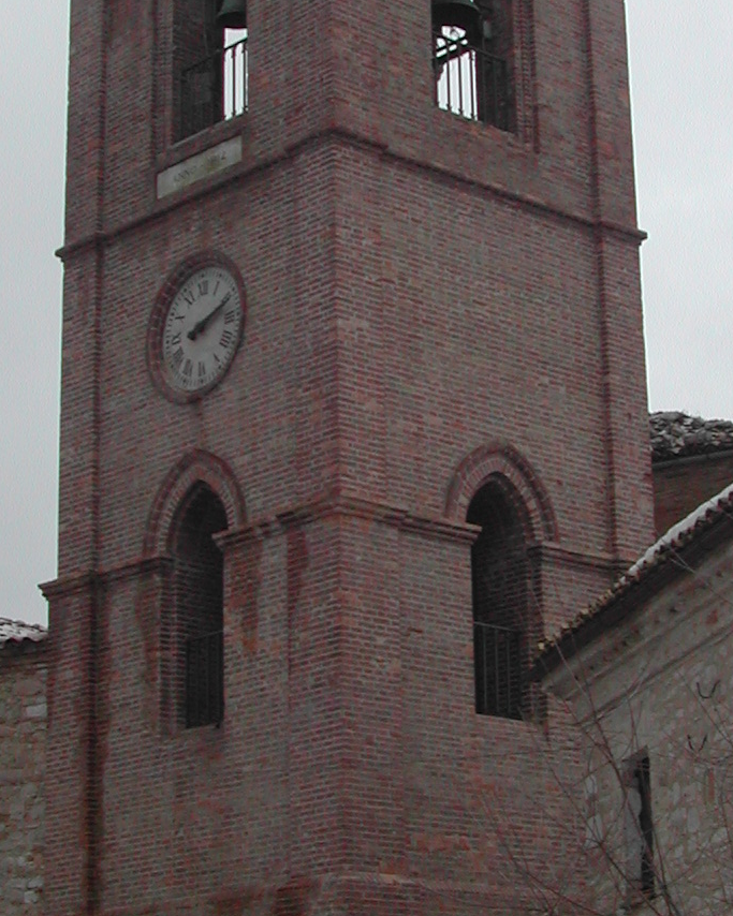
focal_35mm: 89
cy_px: 389
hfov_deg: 17.2
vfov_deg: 21.5
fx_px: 2414
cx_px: 453
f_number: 7.6
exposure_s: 1/135
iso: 100
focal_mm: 8
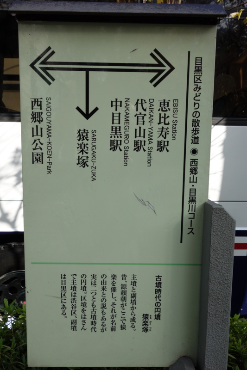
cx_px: 124
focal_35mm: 28
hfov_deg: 46.4
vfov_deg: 65.5
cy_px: 185
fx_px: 288
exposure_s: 1/250
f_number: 5.6
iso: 125
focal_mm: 10.4
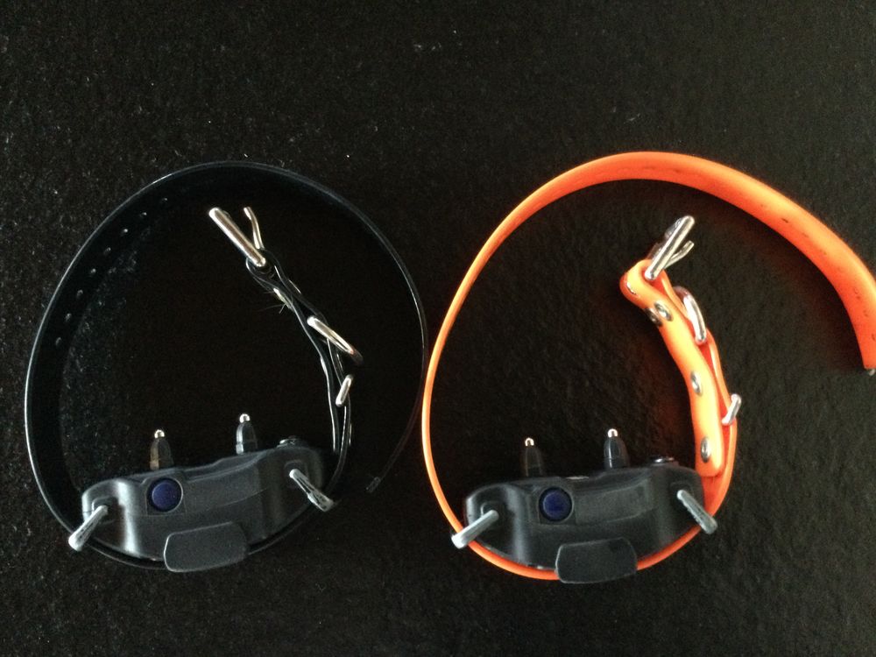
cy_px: 328
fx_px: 784
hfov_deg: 58.4
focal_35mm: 31
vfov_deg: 45.4
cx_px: 438
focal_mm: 3.3
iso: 640
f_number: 2.4
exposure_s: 1/17
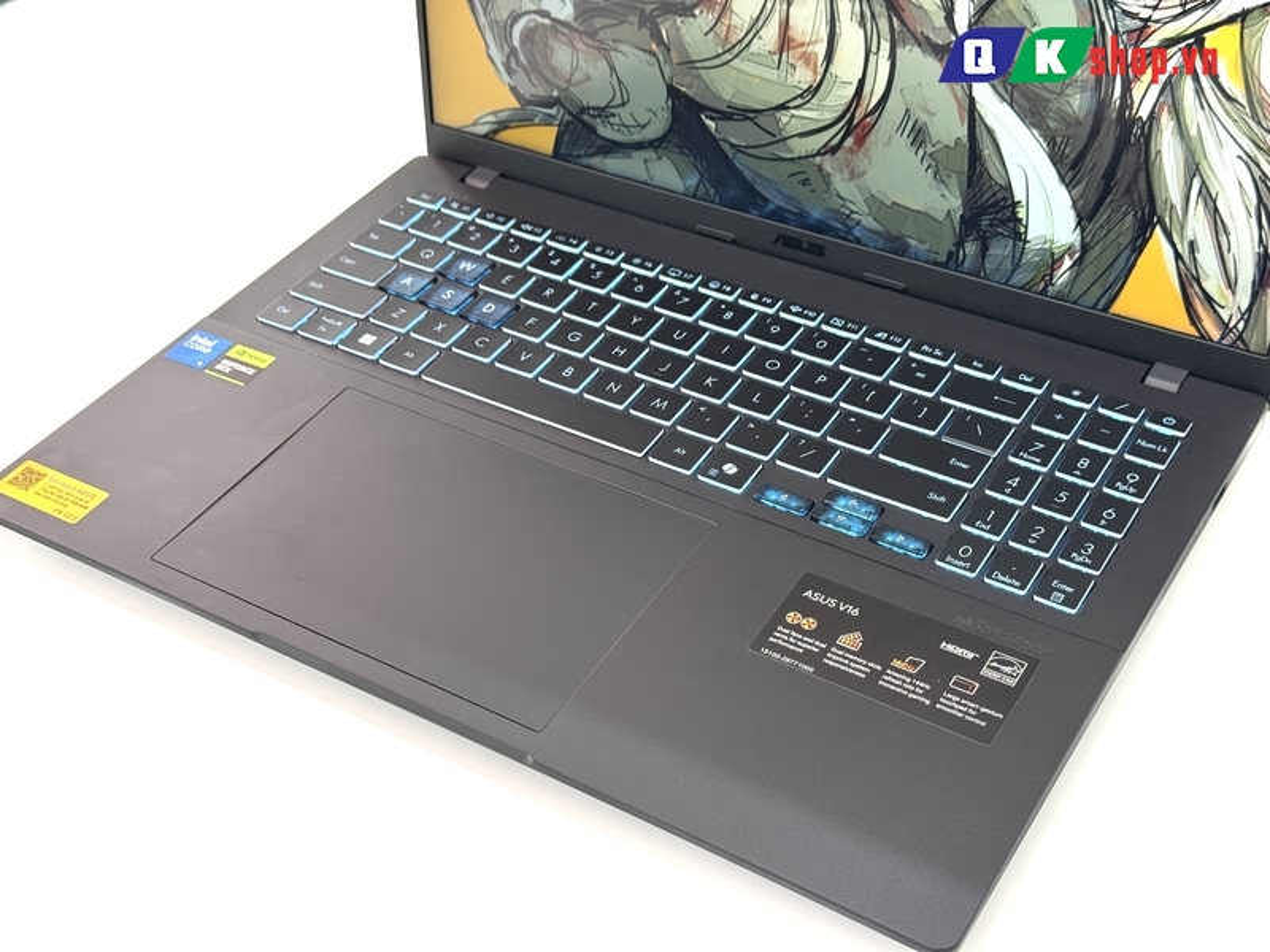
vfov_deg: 30.3
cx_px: 635
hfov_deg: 39.7
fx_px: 1761
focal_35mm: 48
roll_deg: +4.7
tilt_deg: -39.5
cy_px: 476
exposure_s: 1/100
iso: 100
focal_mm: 6.76
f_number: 1.78
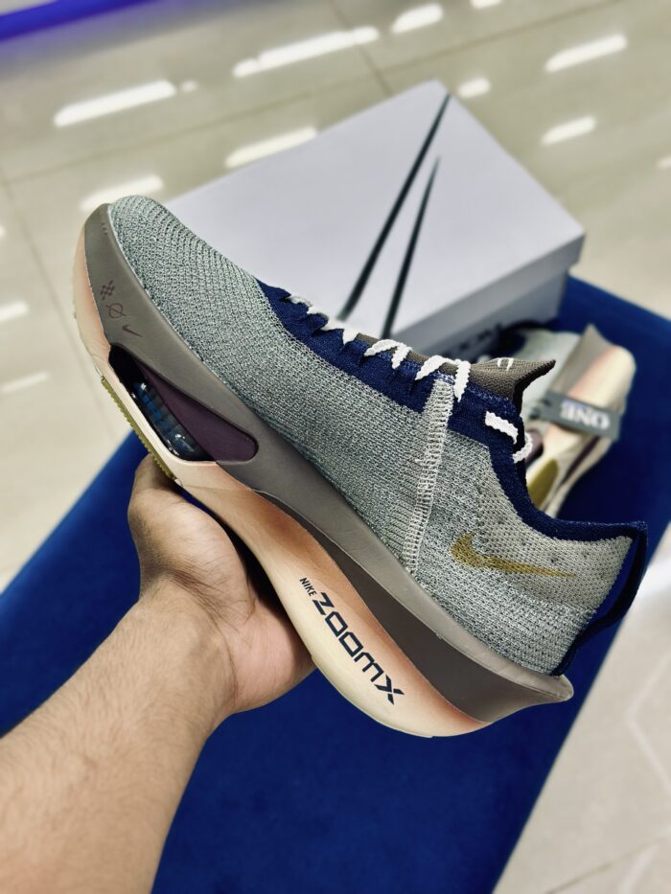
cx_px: 336
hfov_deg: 30.3
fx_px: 1240
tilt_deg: -59.1
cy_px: 447
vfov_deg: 39.7
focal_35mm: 48
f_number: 1.78
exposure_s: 1/122
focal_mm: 6.86
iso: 80
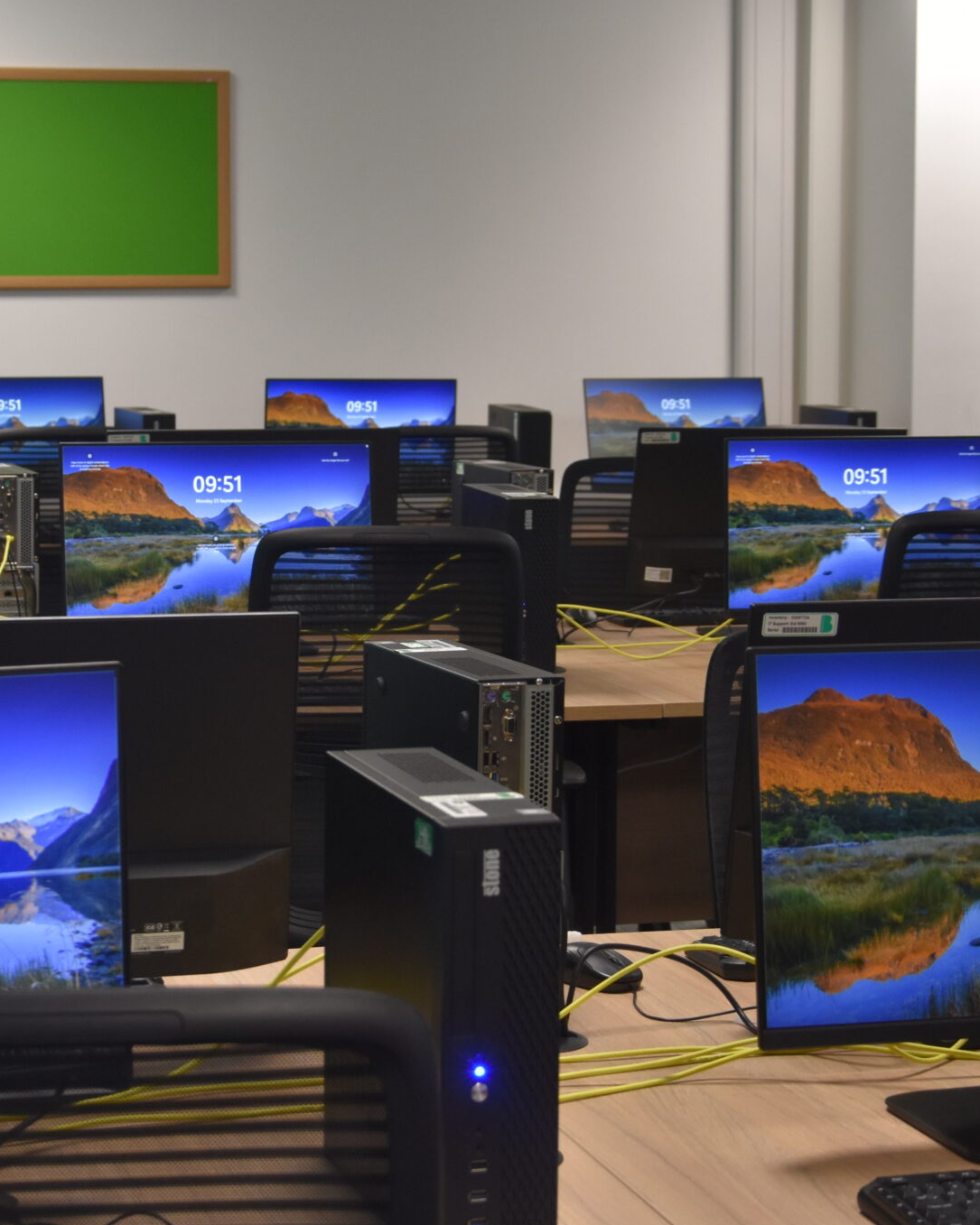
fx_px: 3083
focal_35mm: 85
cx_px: 442
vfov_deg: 22.5
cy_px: 557
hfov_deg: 18.1
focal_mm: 32
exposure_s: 1/100
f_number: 5
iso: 800
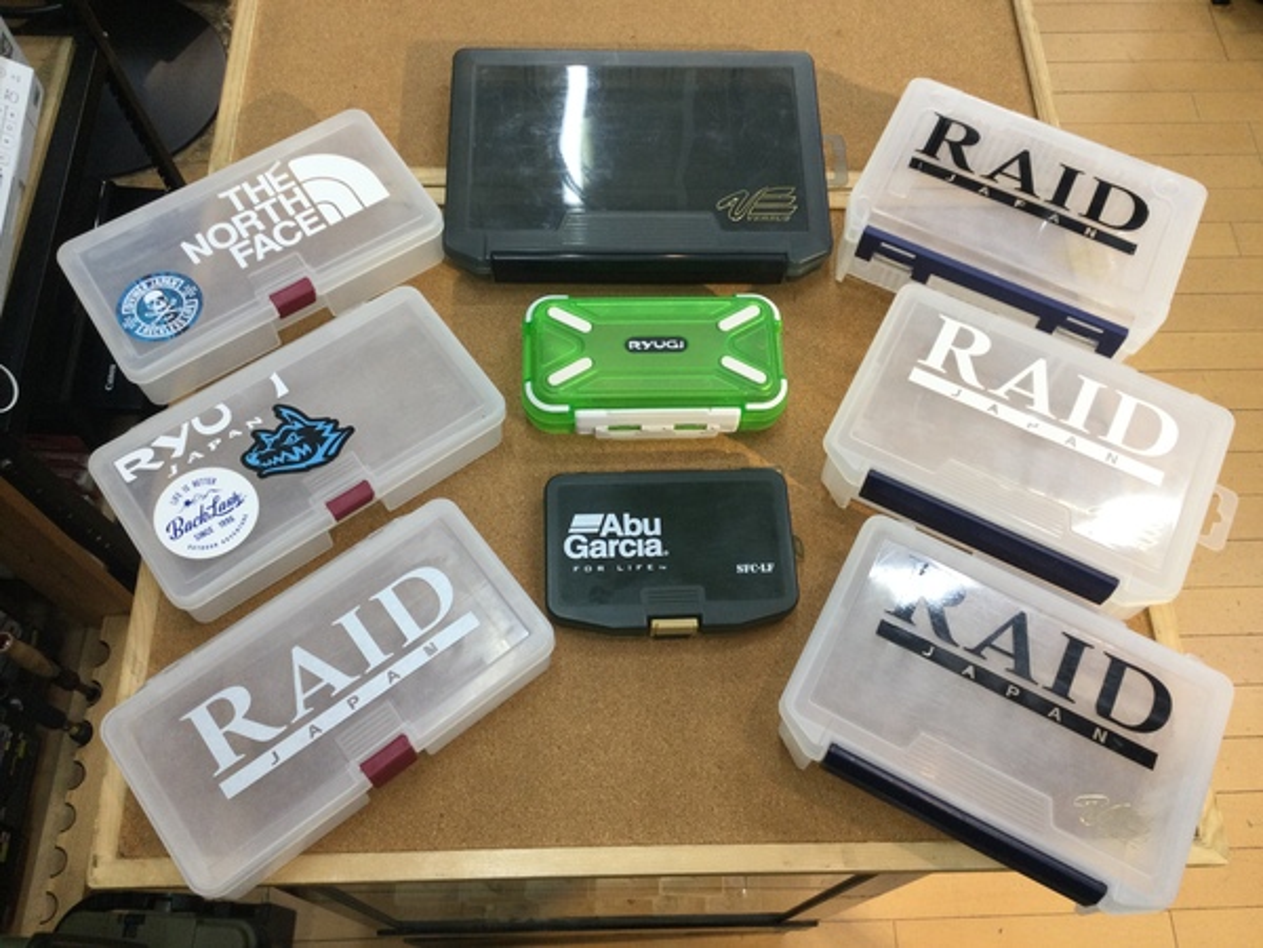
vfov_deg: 45.4
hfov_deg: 58.4
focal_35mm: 31
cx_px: 632
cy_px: 474
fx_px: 1131
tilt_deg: -65.2
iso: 25
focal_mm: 3.3
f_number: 2.4
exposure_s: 1/30
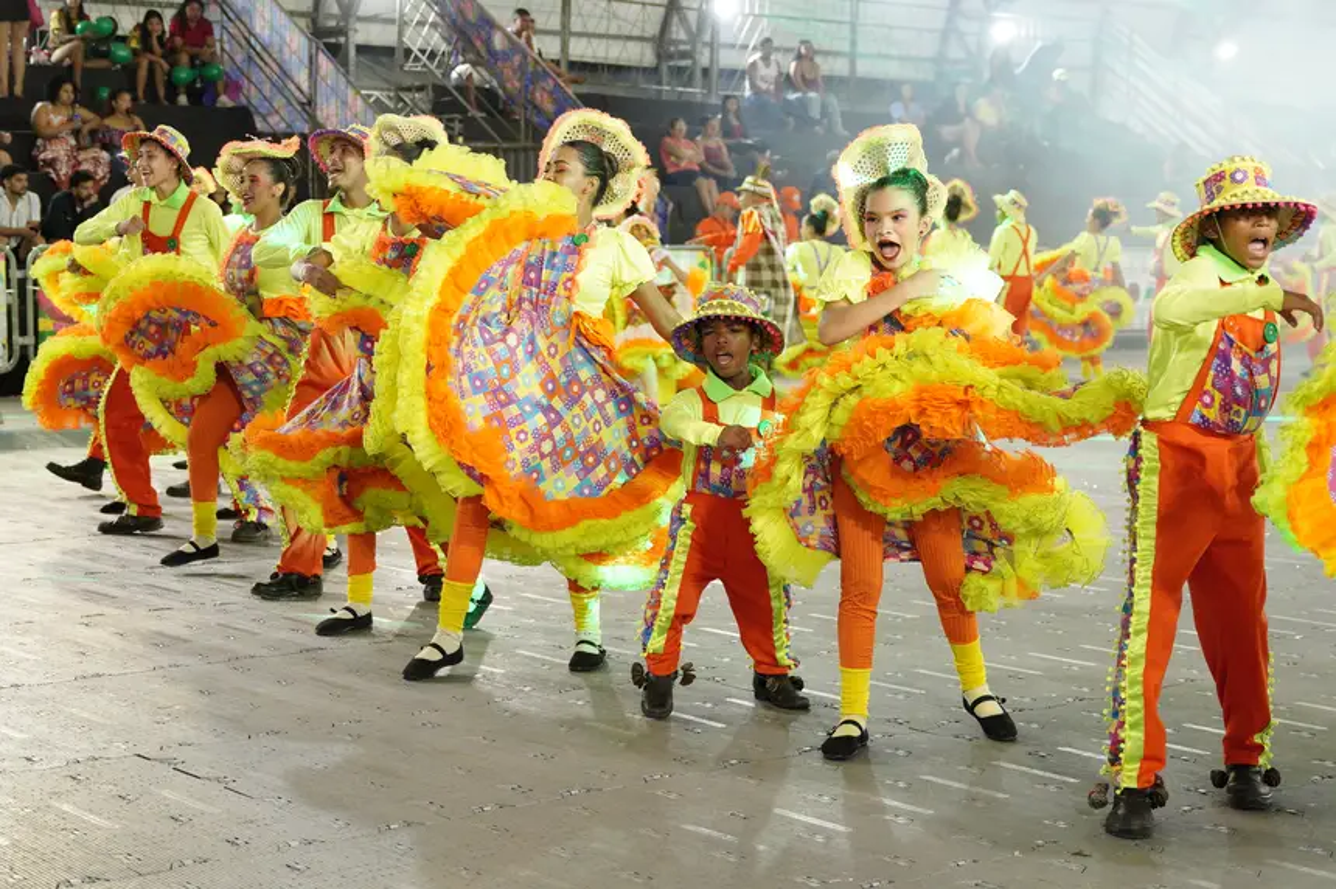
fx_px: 2299
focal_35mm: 62
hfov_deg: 32.4
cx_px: 668
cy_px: 444
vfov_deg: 21.9
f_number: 2.8
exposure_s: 1/640
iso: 5000
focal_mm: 41.8
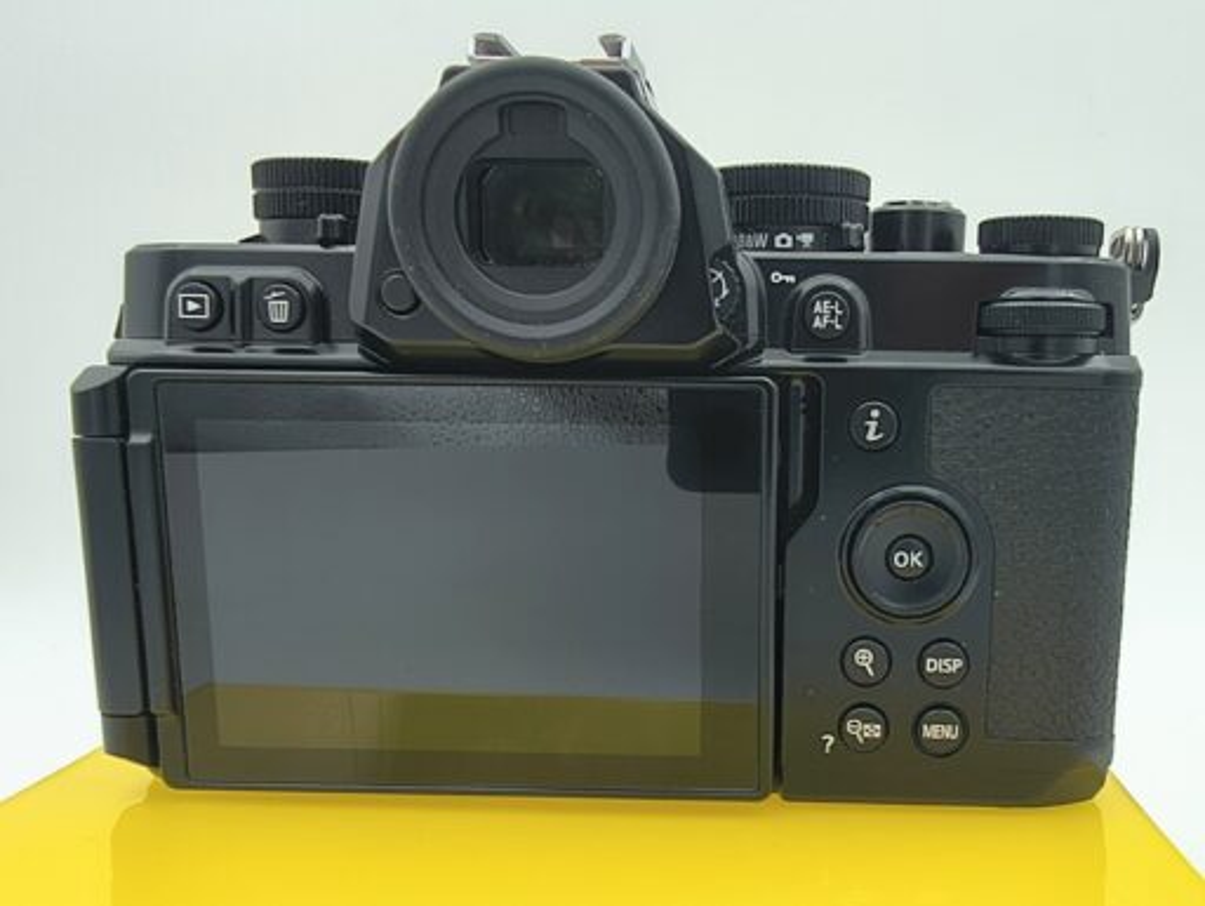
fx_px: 836
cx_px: 602
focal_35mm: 24
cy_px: 453
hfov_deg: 71.5
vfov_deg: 56.9
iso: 192
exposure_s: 1/100
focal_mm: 1.83
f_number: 2
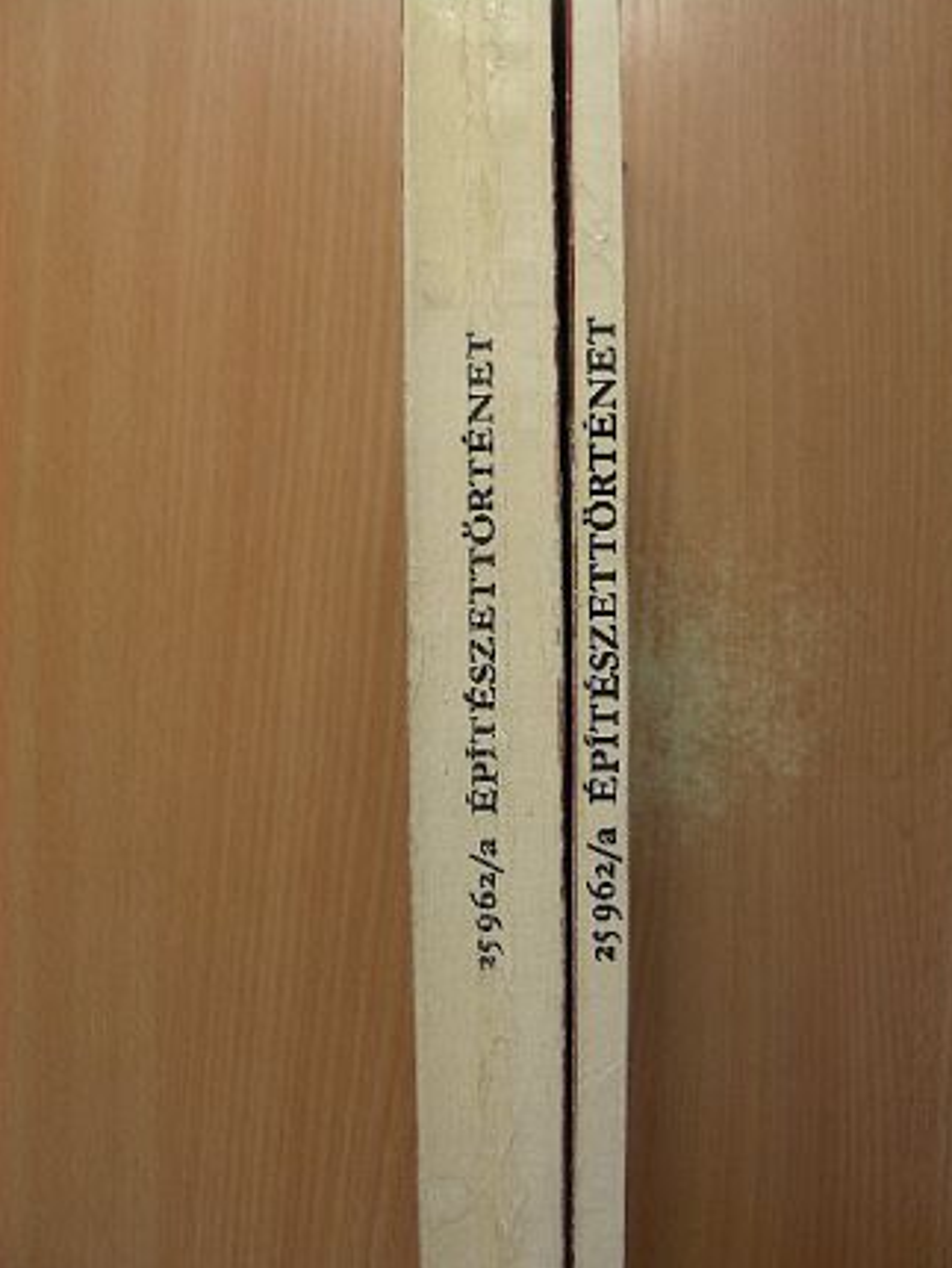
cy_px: 641
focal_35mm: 40
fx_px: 1465
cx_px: 495
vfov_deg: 46.8
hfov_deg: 36.0
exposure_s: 1/31
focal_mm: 6.3
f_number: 3.5
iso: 50
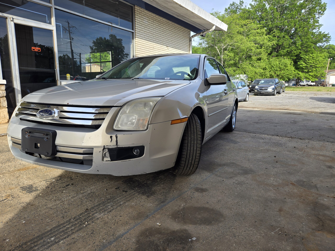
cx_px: 168
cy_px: 126
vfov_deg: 58.9
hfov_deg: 73.9
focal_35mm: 23
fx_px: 223
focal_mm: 5.4
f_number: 1.8
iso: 25
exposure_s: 1/538
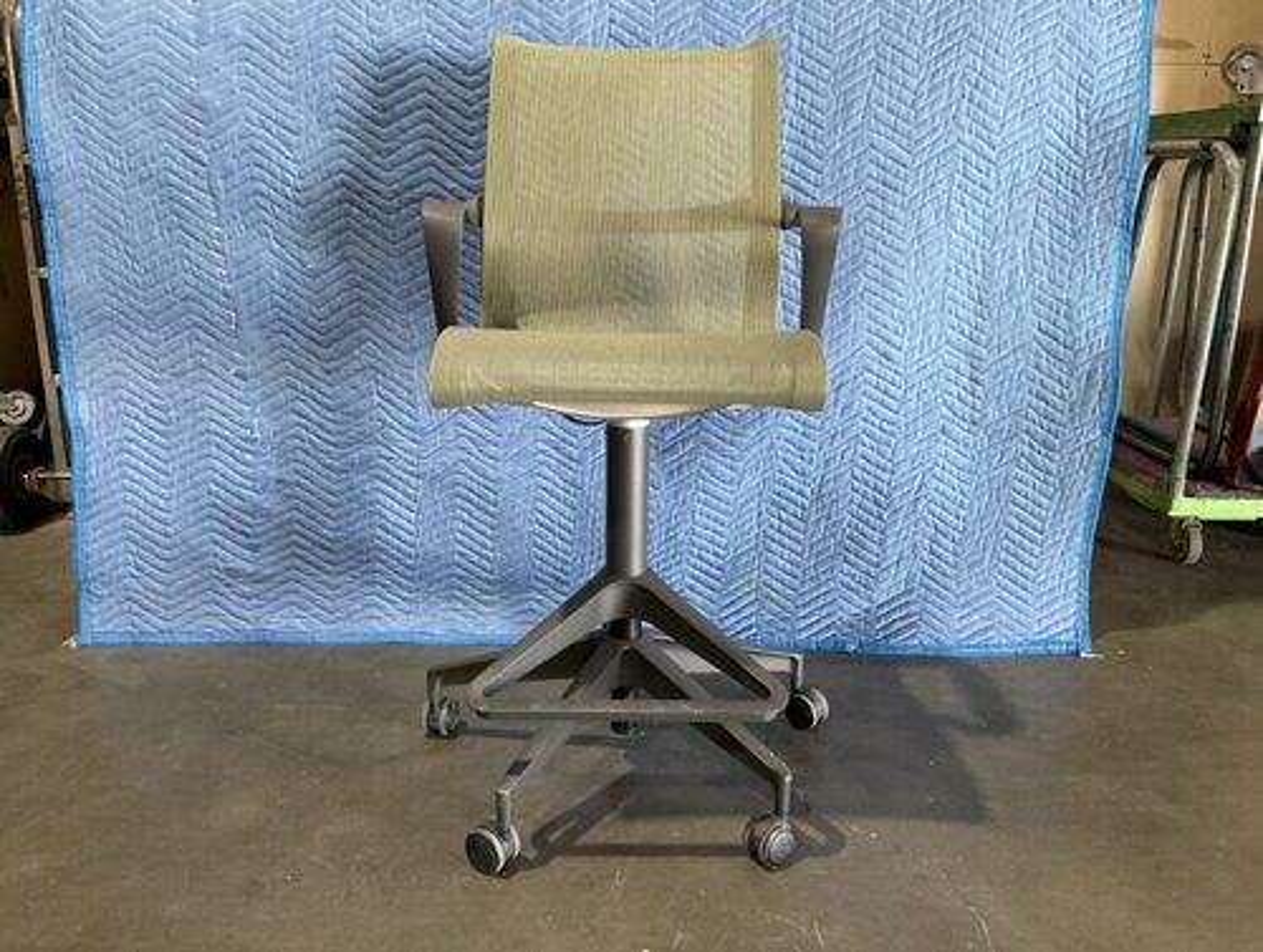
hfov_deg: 61.6
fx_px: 1060
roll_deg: -0.1
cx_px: 632
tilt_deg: -16.0
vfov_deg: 48.4
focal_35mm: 29
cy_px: 476
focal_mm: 3
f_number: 1.8
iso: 125
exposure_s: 1/60
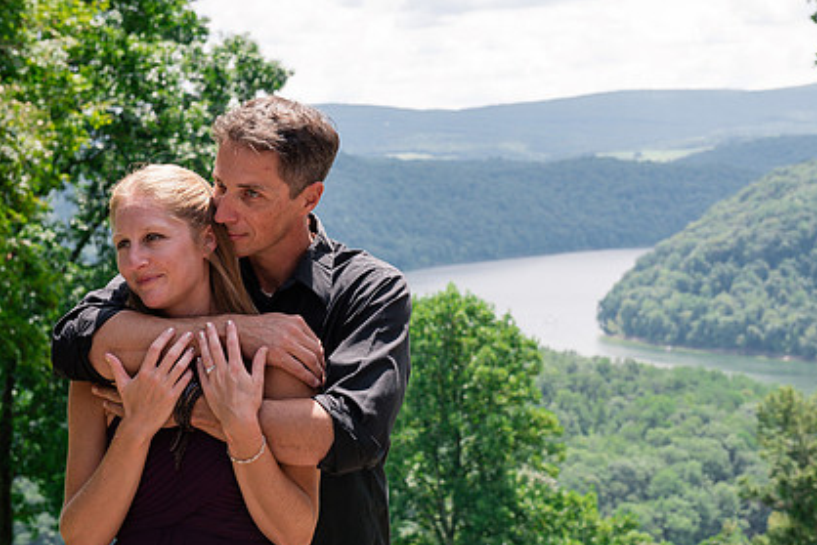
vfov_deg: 15.9
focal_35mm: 86
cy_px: 265
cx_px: 424
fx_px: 1952
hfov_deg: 23.6
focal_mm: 62
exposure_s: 1/400
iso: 500
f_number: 8
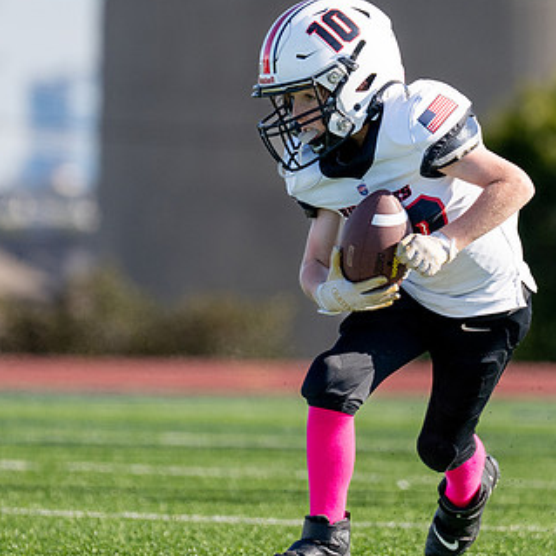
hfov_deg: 3.1
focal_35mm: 571
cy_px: 172
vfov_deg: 3.1
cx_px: 352
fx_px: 10376
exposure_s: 1/5000
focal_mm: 200
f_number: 2.8
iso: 320
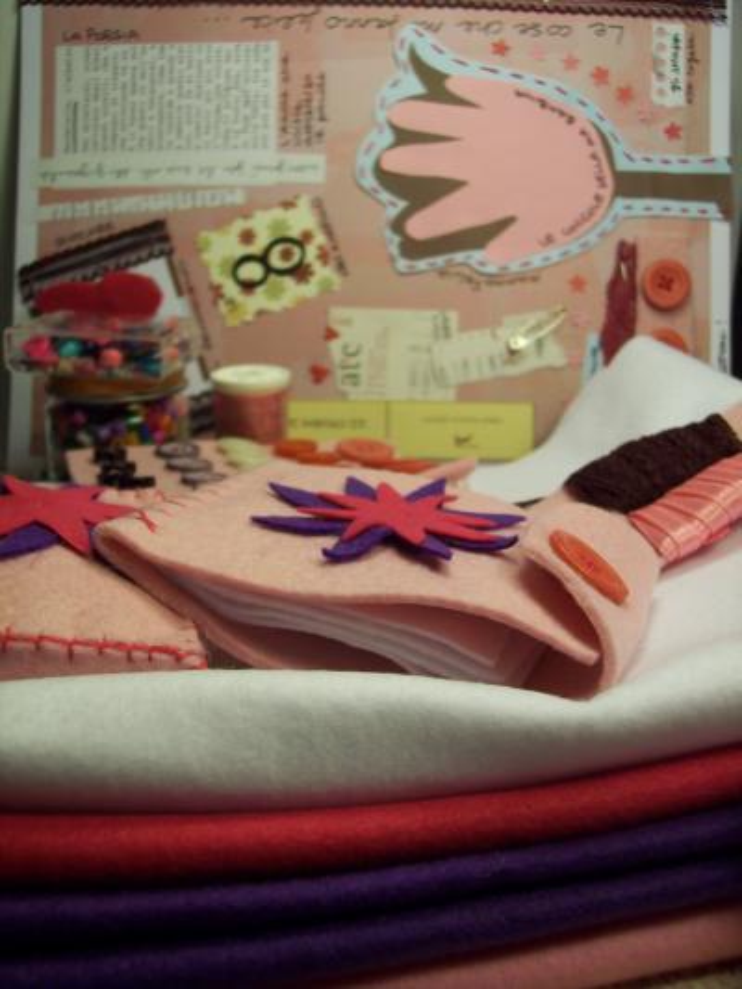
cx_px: 371
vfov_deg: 47.9
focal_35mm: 39
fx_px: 1114
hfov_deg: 36.8
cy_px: 494
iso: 100
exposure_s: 1/125
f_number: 3.4
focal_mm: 8
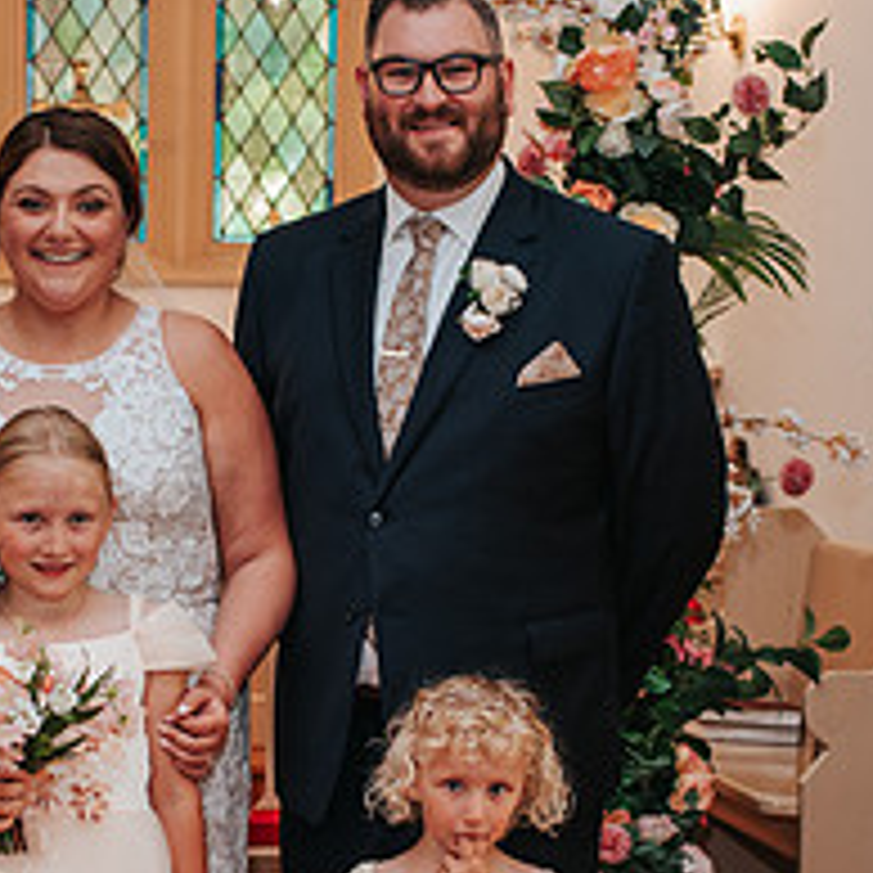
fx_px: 2910
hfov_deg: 17.0
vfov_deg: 16.9
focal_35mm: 102
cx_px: 232
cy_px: 707
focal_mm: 35
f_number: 3.2
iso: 1000
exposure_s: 1/200
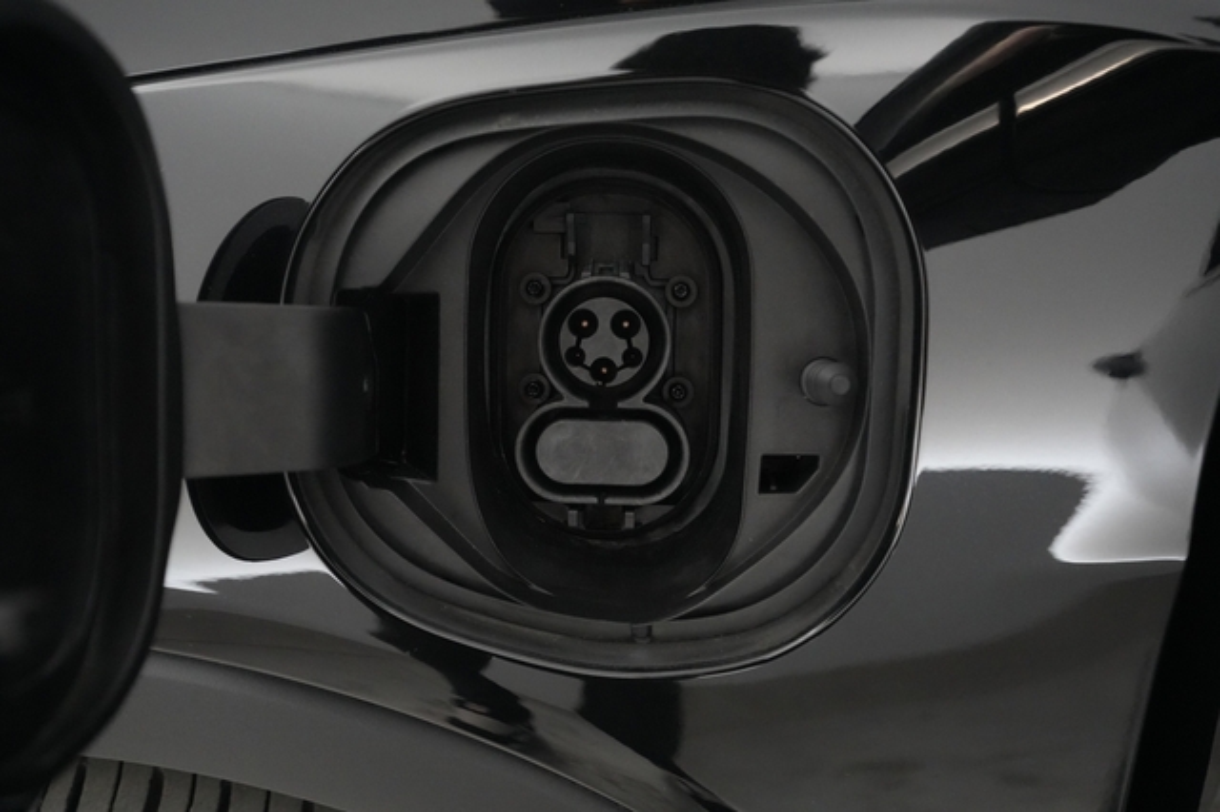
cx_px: 610
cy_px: 406
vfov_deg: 46.4
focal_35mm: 28
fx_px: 948
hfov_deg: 65.5
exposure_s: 1/160
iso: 10000
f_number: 4
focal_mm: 28
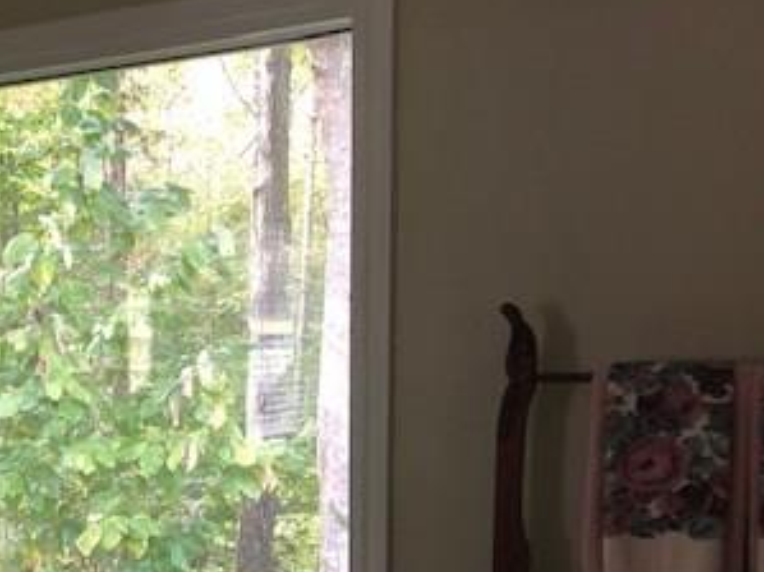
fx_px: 1324
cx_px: 18
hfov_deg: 30.2
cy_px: 559
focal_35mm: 60
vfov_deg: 23.5
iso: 64
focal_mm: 4
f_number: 1.8
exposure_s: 1/15
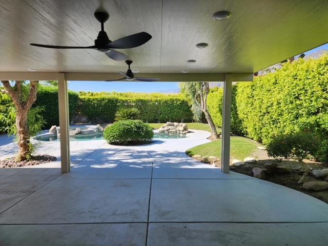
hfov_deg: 73.9
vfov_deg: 58.9
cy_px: 123
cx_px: 164
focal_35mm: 23
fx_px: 218
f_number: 1.8
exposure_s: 1/596
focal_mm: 6.4
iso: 12
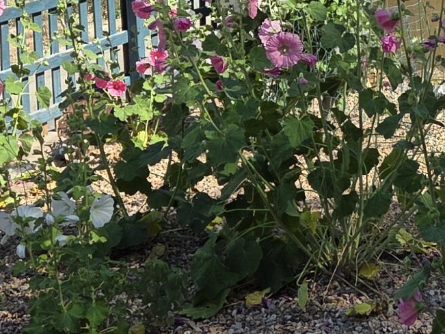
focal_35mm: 106
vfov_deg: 13.6
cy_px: -59
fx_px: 1362
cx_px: 504
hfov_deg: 17.8
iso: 80
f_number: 1.8
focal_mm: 5.4
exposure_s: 1/2715
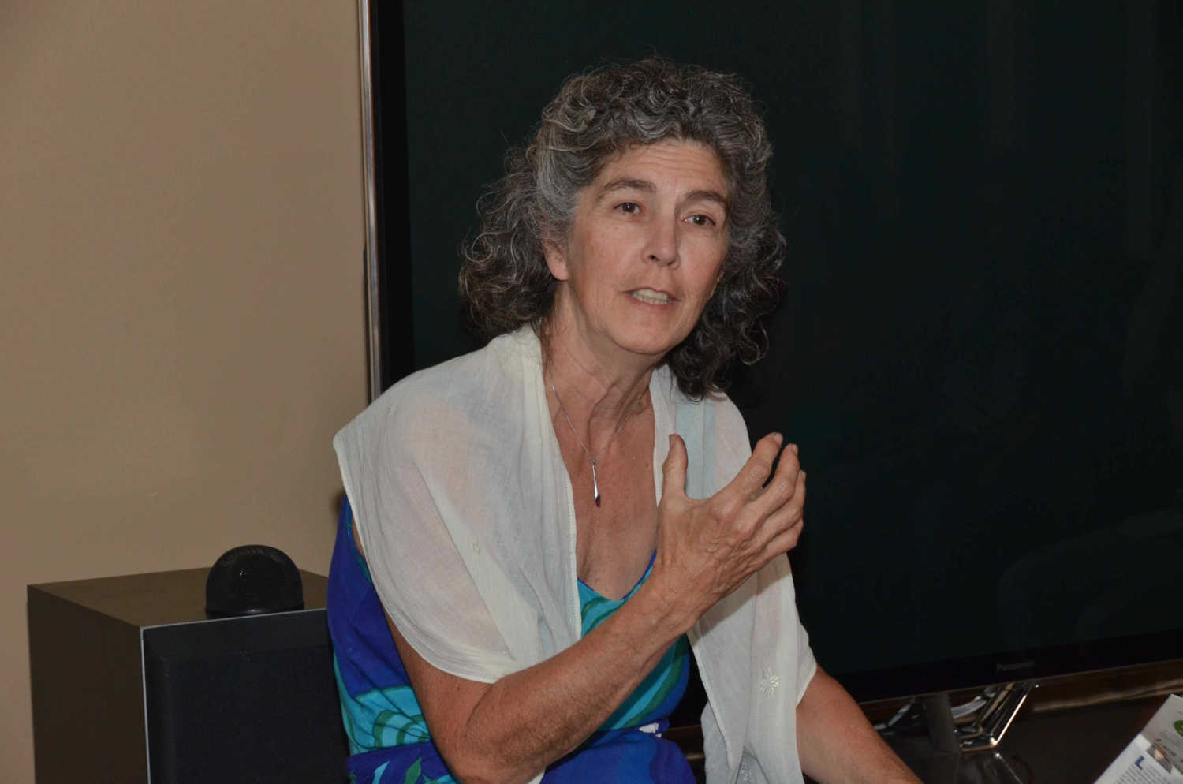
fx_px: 3690
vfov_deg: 12.1
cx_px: 592
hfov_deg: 18.2
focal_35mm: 112
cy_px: 392
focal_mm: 75
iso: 1250
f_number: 8
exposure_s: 1/60
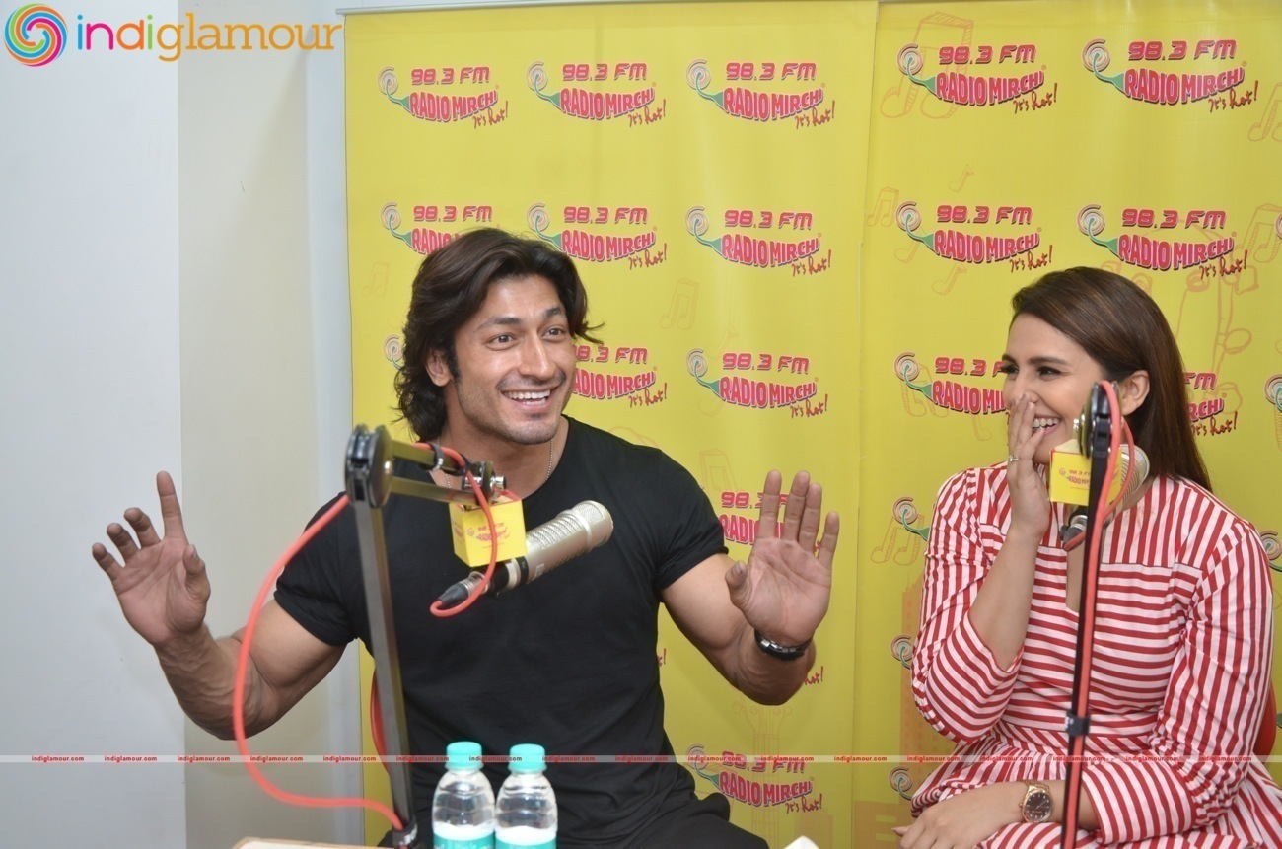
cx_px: 641
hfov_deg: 43.7
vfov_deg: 29.7
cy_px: 424
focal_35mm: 45
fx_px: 1599
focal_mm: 30
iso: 640
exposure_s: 1/160
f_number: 5
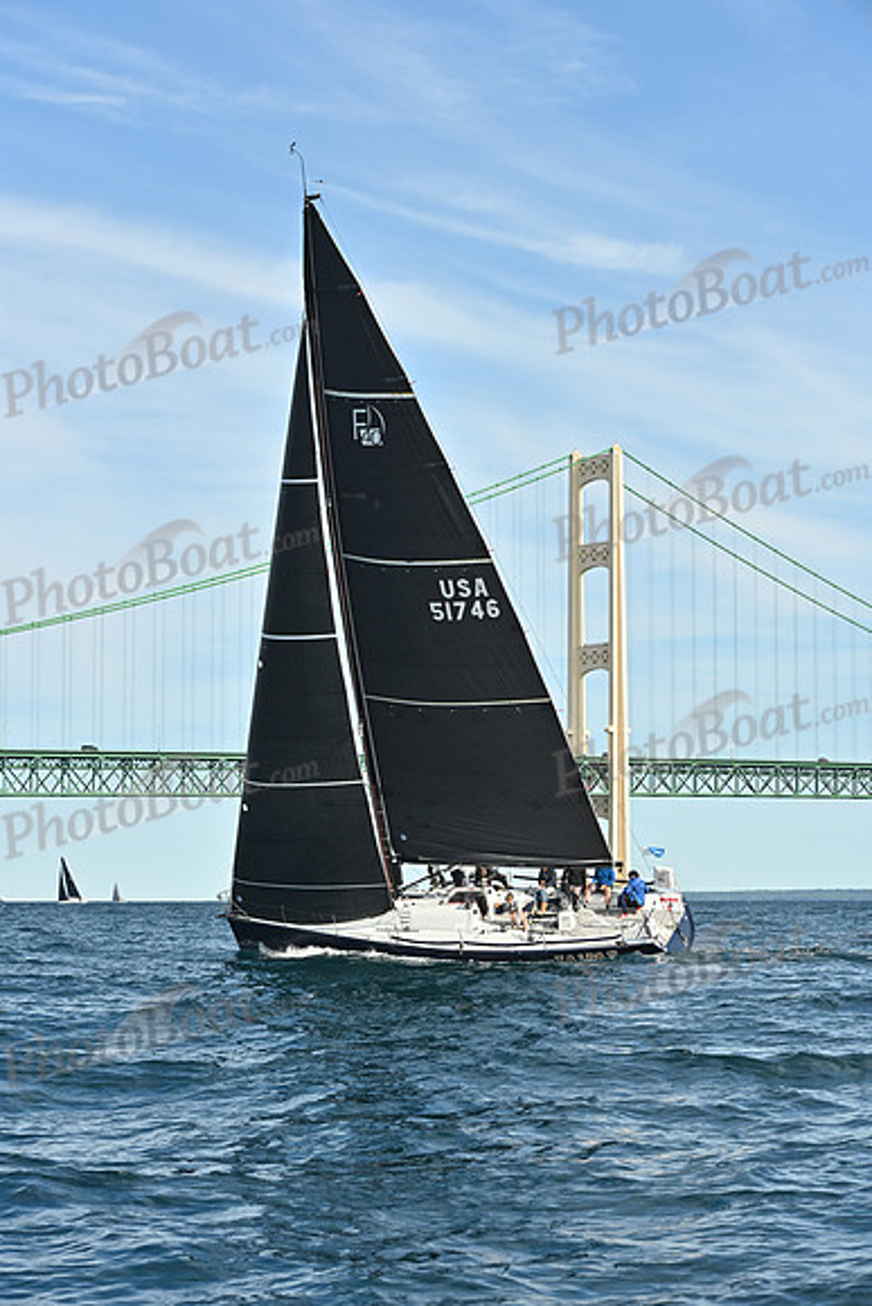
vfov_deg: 27.0
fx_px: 2723
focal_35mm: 75
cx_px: 436
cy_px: 653
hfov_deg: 18.2
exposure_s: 1/1000
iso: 320
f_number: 9
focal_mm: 75
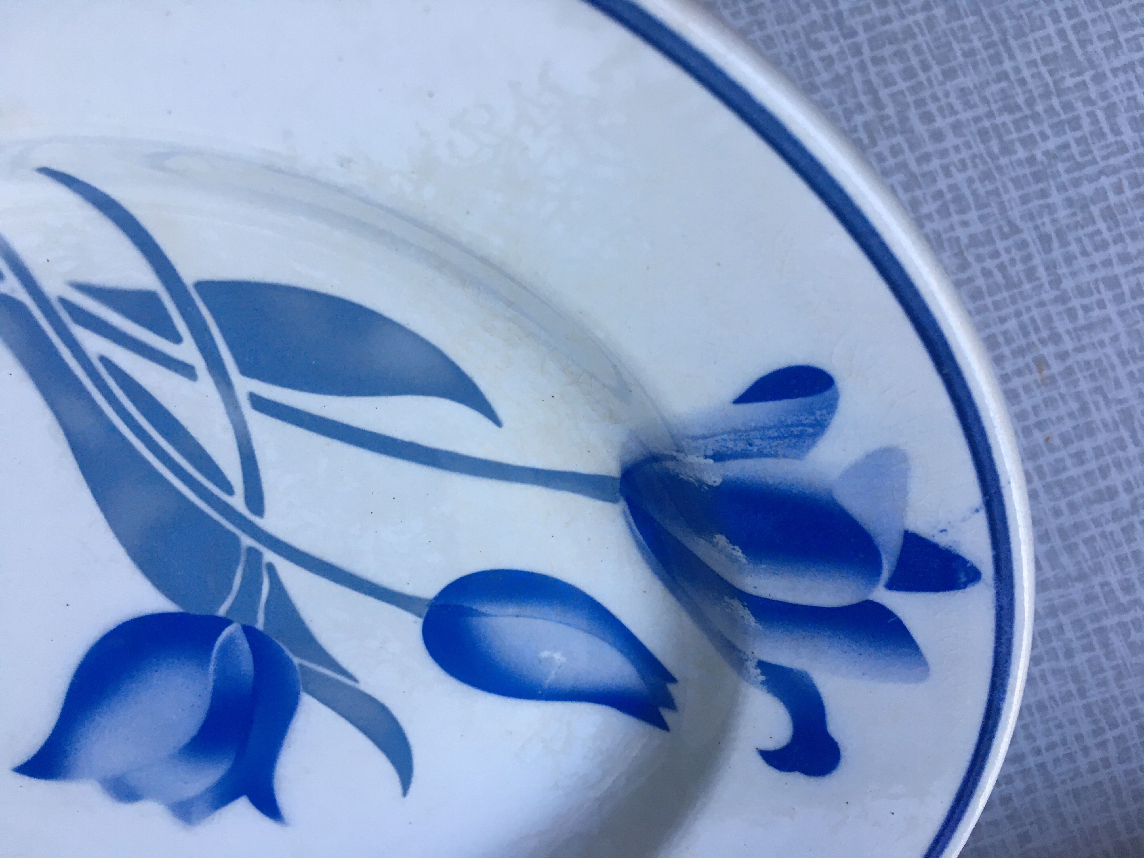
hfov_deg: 61.7
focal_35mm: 29
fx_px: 958
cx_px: 572
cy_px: 429
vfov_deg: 48.2
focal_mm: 4.15
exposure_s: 1/33
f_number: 2.2
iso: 40
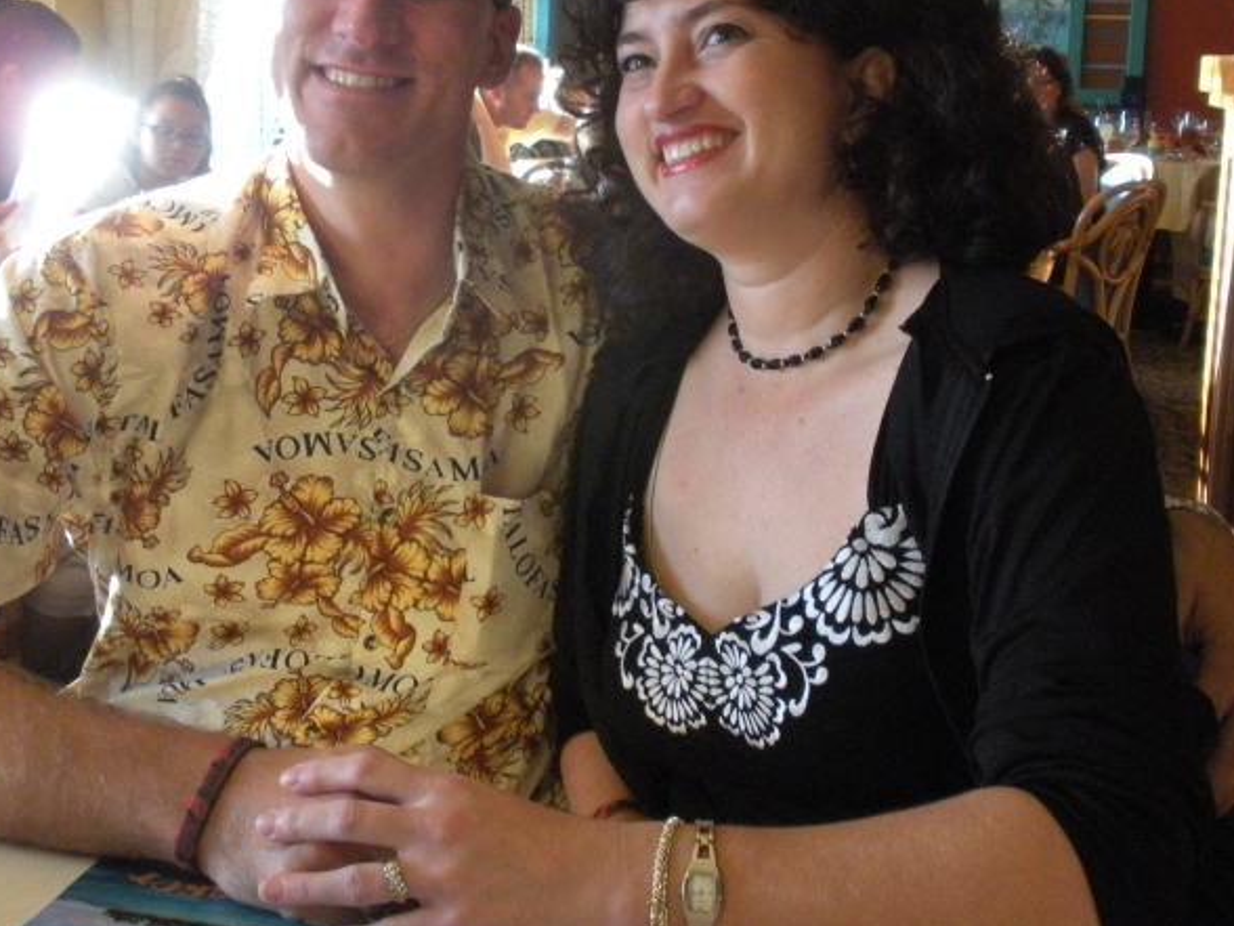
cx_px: 611
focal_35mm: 49
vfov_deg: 29.5
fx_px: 1747
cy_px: 304
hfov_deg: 38.9
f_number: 3.5
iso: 400
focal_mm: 6.3
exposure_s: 1/33.7
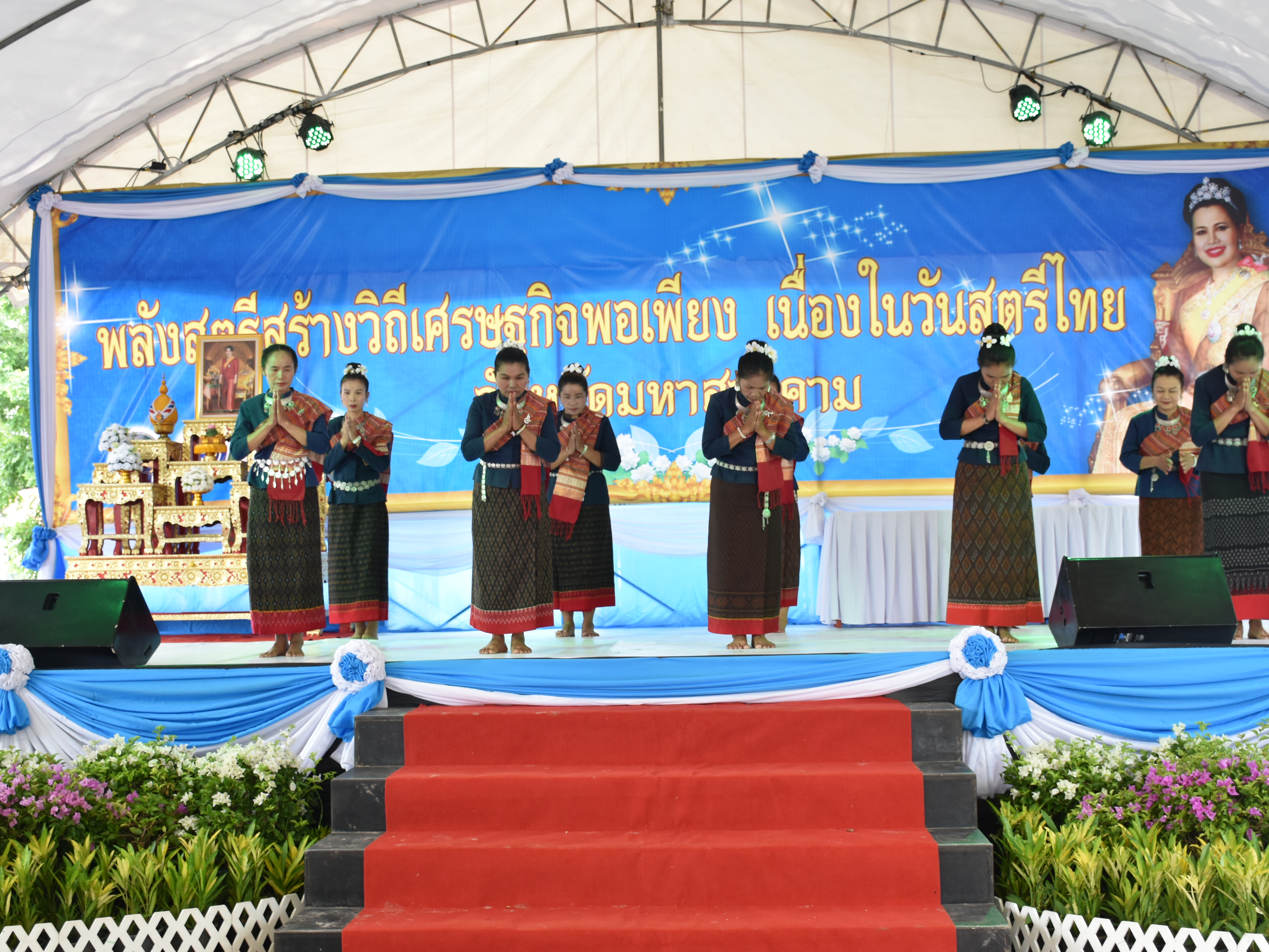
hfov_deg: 42.4
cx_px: 669
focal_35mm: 45
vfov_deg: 32.5
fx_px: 1633
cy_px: 475
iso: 400
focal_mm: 27
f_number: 5
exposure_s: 1/100
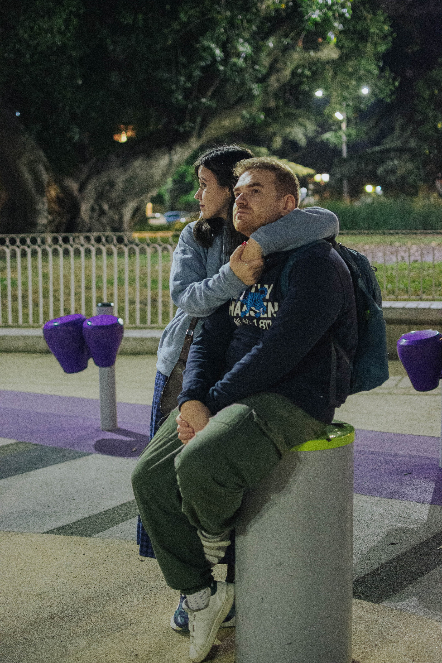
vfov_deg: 37.9
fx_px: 967
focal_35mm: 52
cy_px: 332
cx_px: 221
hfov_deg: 25.8
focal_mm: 35
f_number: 1.8
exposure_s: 1/100
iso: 2500
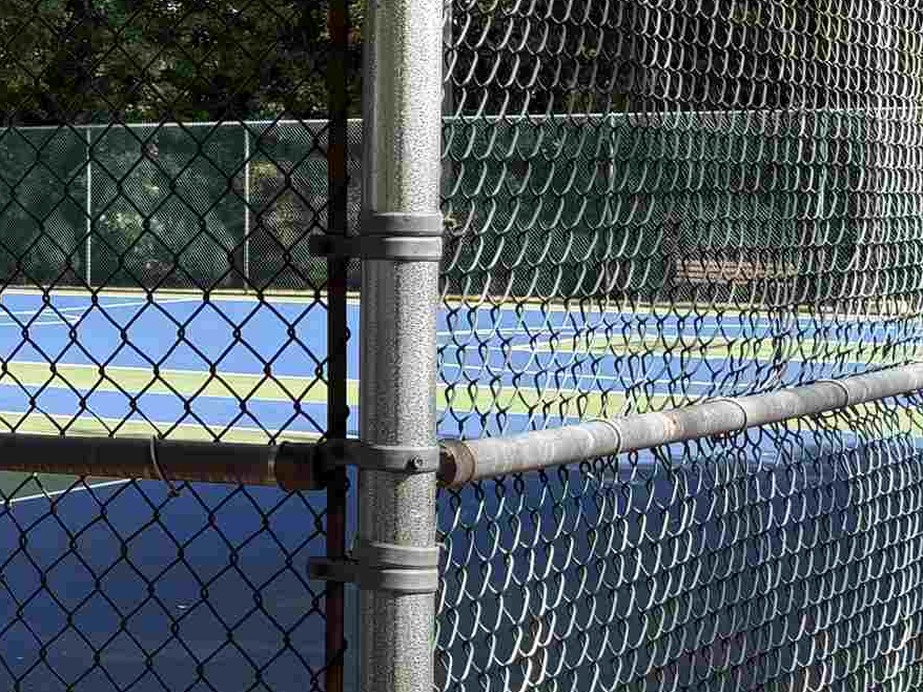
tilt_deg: -1.7
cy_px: 245
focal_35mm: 91
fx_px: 2426
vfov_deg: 16.2
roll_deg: +0.4
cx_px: -363
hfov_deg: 19.4
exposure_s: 1/697
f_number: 1.6
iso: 50
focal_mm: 5.96
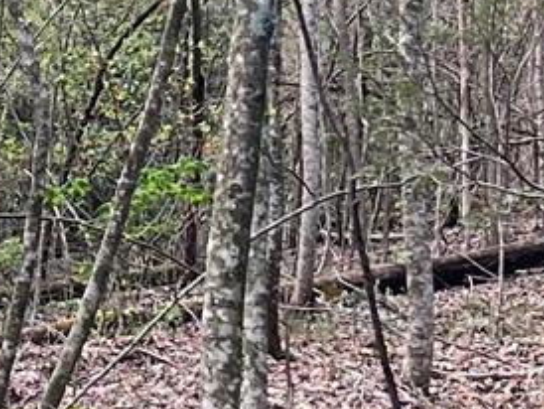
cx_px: -252
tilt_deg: +14.3
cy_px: 179
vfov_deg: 7.7
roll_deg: -2.2
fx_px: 3051
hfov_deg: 9.9
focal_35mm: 194
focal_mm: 5.7
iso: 40
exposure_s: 1/290
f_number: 1.5
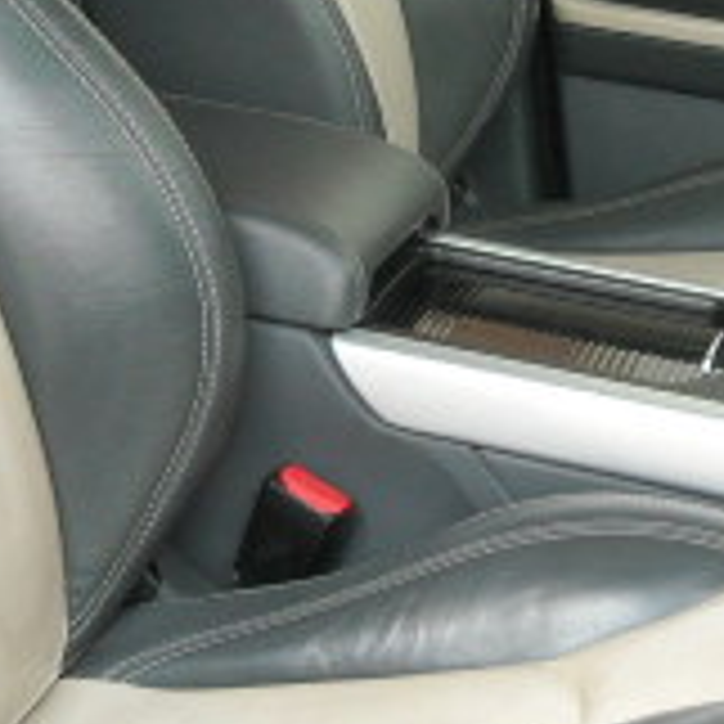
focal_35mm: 123
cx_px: 342
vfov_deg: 14.1
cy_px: 112
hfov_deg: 14.2
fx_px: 2911
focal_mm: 5.7
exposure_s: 1/239
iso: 282
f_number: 2.8
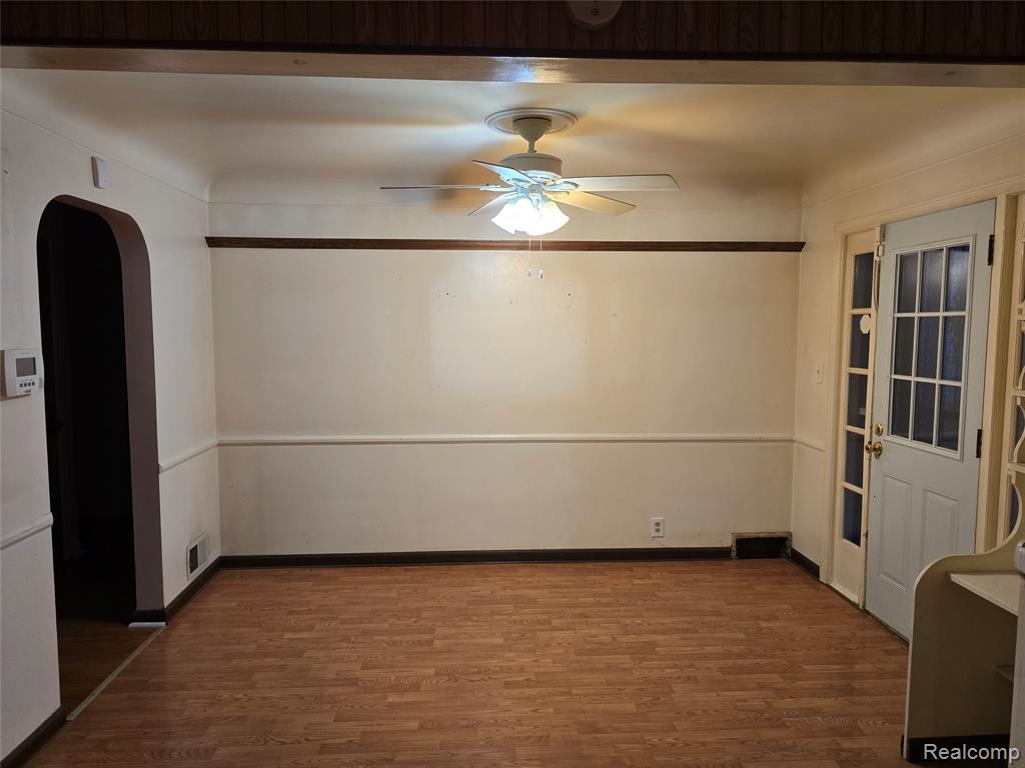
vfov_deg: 58.9
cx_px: 512
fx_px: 681
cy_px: 384
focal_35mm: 23
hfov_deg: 73.9
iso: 160
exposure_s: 1/120
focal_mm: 6.3
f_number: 1.7
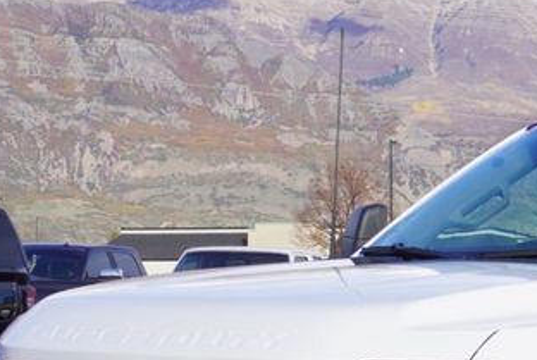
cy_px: 484
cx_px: 725
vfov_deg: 9.5
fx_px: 2131
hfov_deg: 13.8
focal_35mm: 143
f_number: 9
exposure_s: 1/125
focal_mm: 29
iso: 100
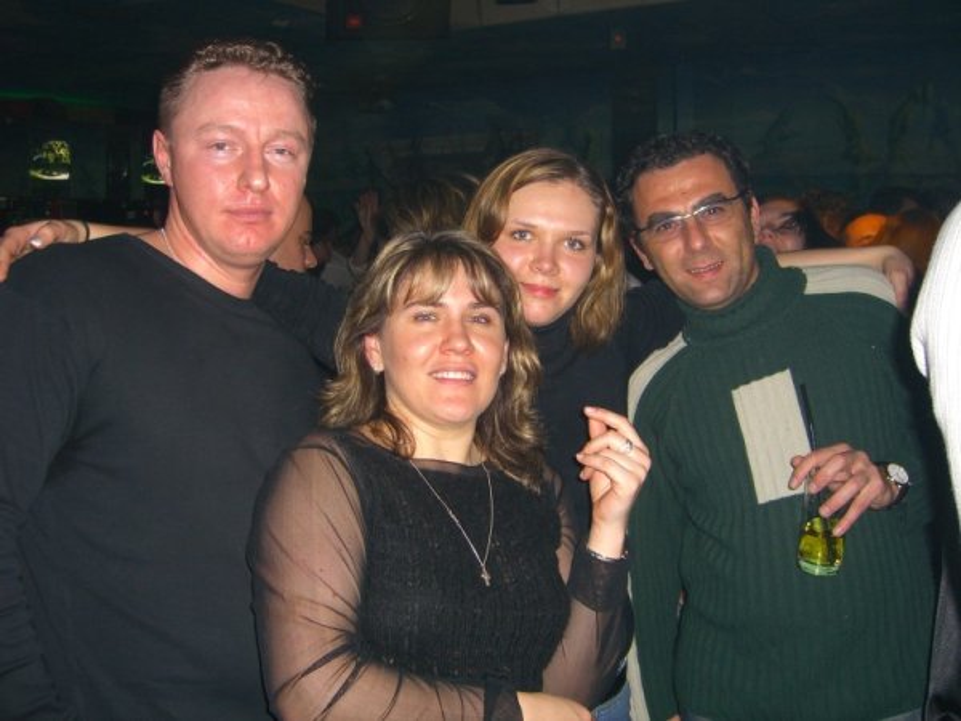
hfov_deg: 49.0
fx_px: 1055
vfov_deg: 37.7
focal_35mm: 38
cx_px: 480
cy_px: 360
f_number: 2.8
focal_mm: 7.9
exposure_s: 1/60
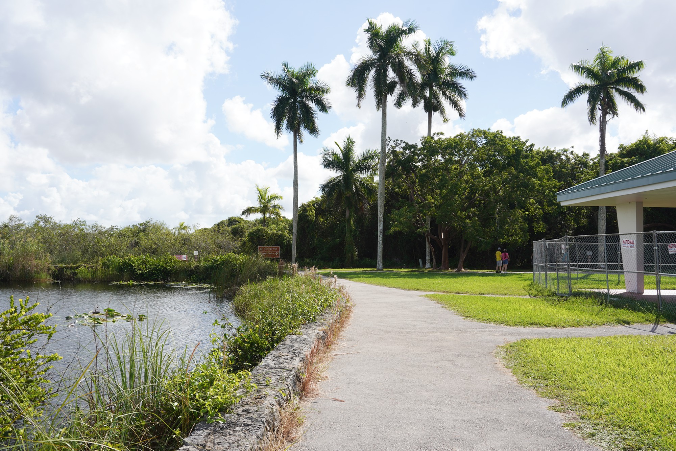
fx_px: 526
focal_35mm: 28
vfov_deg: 46.4
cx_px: 338
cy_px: 226
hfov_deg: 65.5
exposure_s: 1/100
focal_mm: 28
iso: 100
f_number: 14
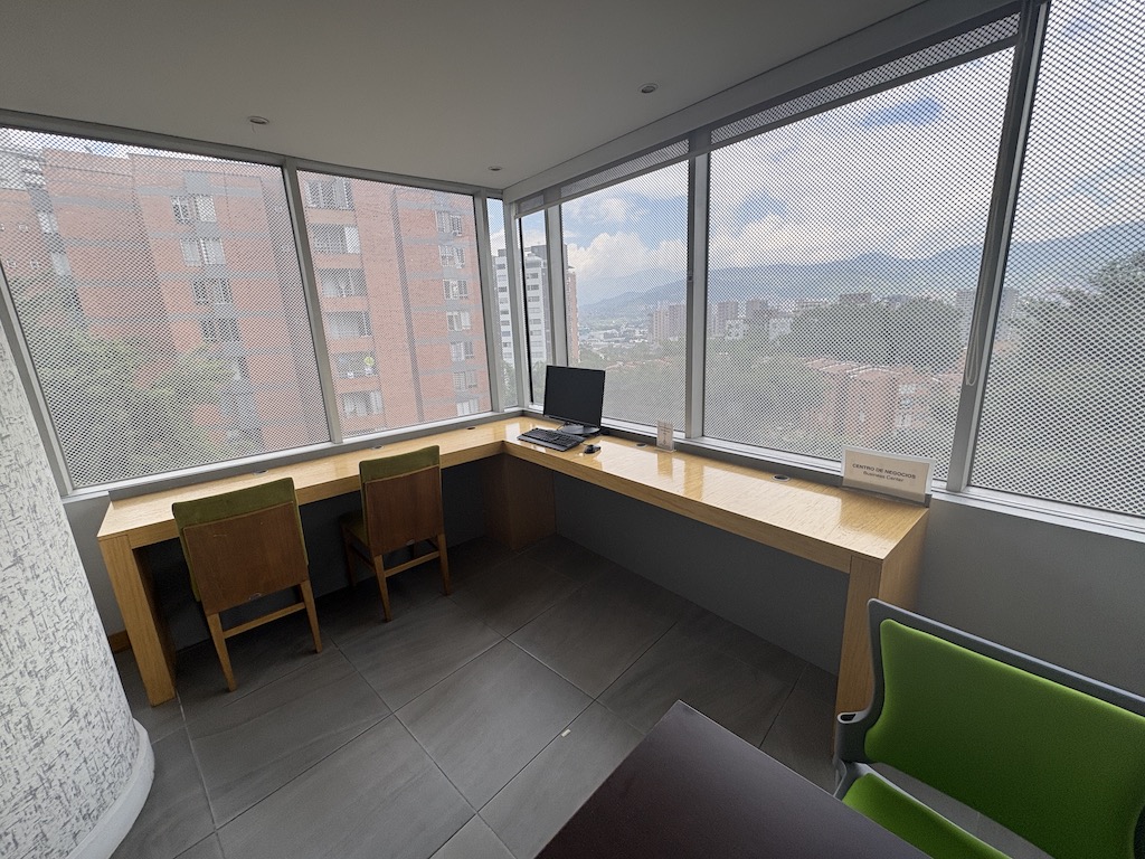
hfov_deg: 102.1
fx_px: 463
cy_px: 430
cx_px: 572
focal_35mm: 14
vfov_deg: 85.7
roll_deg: +3.1
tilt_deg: -14.3
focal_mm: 2.22
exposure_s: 1/99
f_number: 2.2
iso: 64
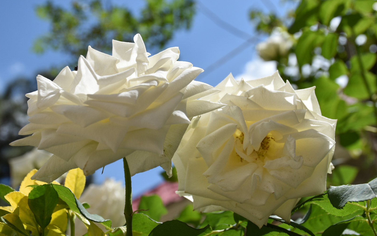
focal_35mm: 62
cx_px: 189
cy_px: 110
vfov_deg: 21.0
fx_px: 637
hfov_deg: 33.0
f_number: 8
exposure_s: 1/800
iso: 200
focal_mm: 40
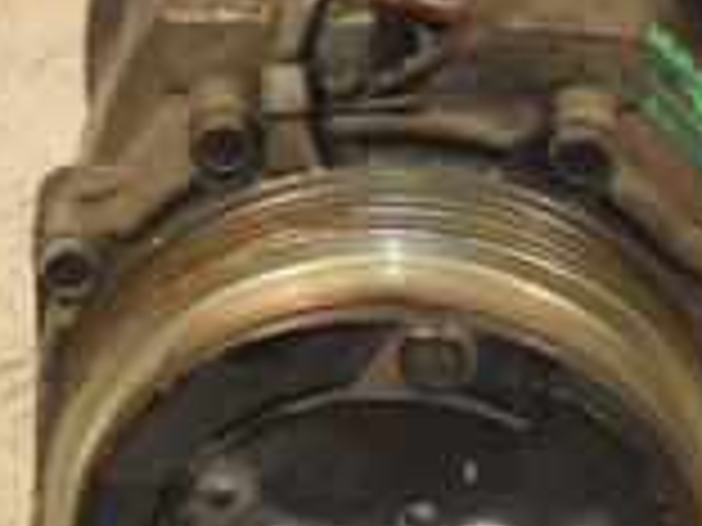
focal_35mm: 278
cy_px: 130
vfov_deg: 5.3
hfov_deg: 7.1
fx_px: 5638
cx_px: 171
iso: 800
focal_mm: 50
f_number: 5
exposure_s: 1/200
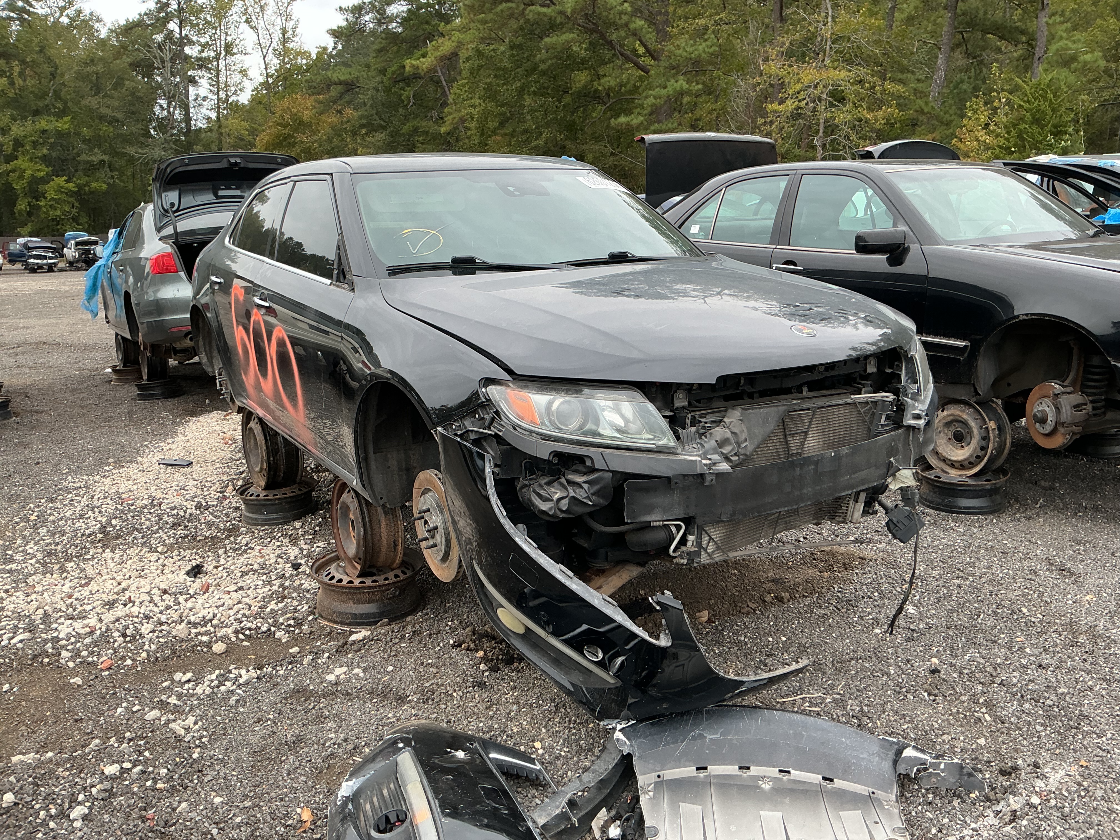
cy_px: 420
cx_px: 560
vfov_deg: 48.2
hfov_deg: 61.7
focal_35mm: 29
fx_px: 938
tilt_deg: -10.1
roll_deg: -0.9
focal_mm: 3
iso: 20
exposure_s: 1/151
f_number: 1.8
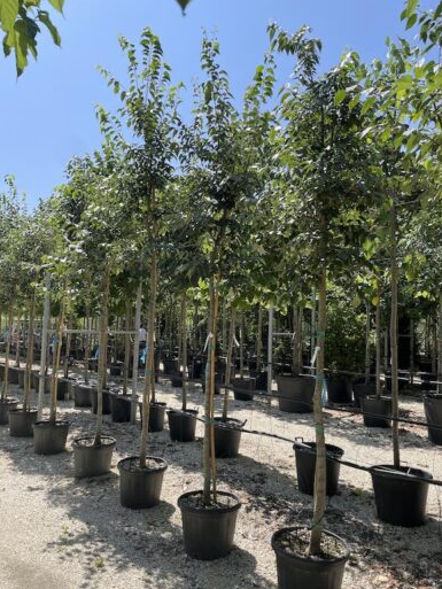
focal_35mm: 27
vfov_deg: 65.3
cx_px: 227
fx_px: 459
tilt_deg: +4.7
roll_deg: -1.9
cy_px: 305
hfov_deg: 51.4
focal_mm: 4.2
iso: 32
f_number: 1.6
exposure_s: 1/1770
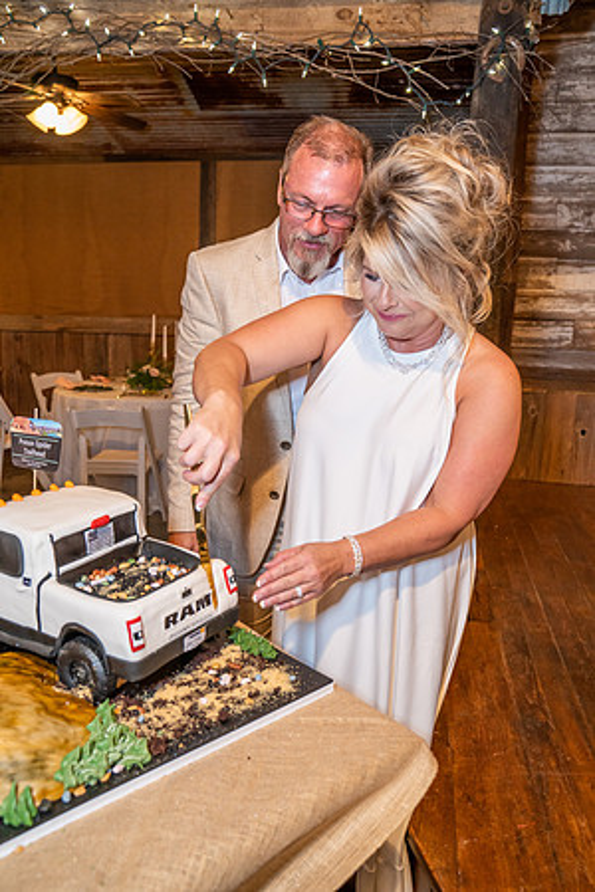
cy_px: 446
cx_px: 298
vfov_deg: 65.5
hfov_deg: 46.4
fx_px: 694
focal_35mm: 28
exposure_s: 1/60
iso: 1600
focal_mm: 28
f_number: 4.5
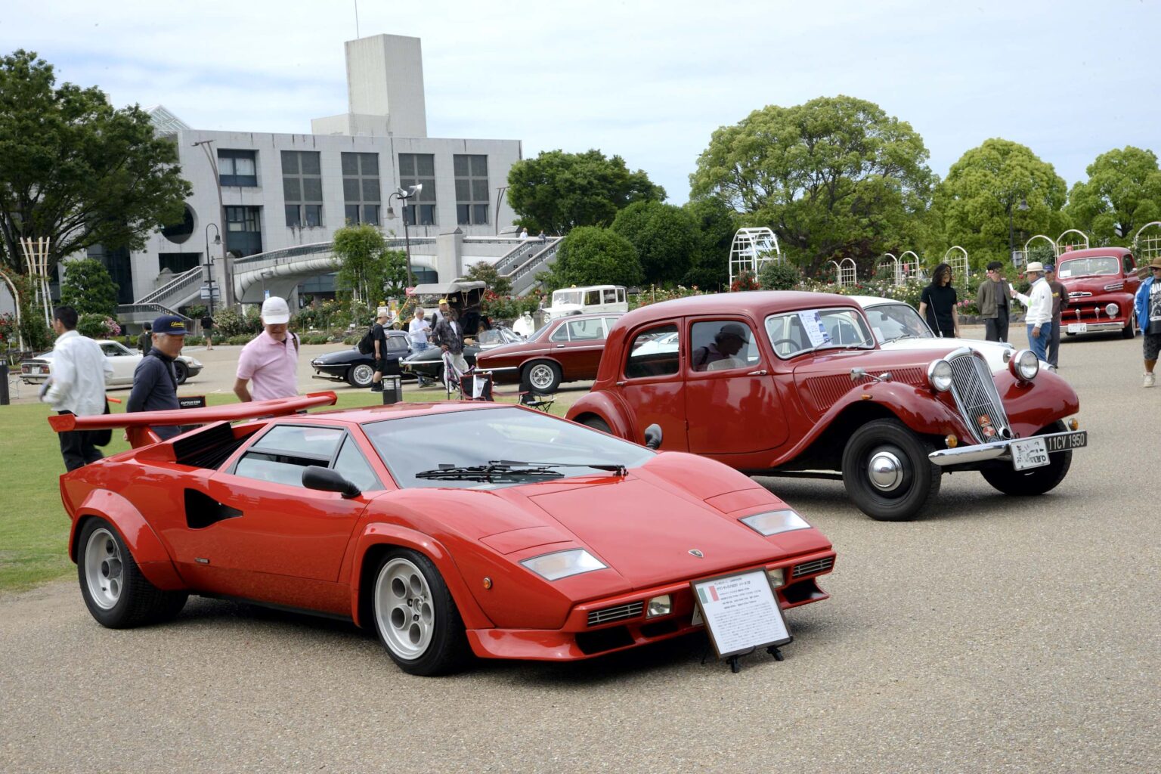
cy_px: 387
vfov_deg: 27.0
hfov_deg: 39.6
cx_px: 580
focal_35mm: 50
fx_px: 1612
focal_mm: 50
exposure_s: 1/50
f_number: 22
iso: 200
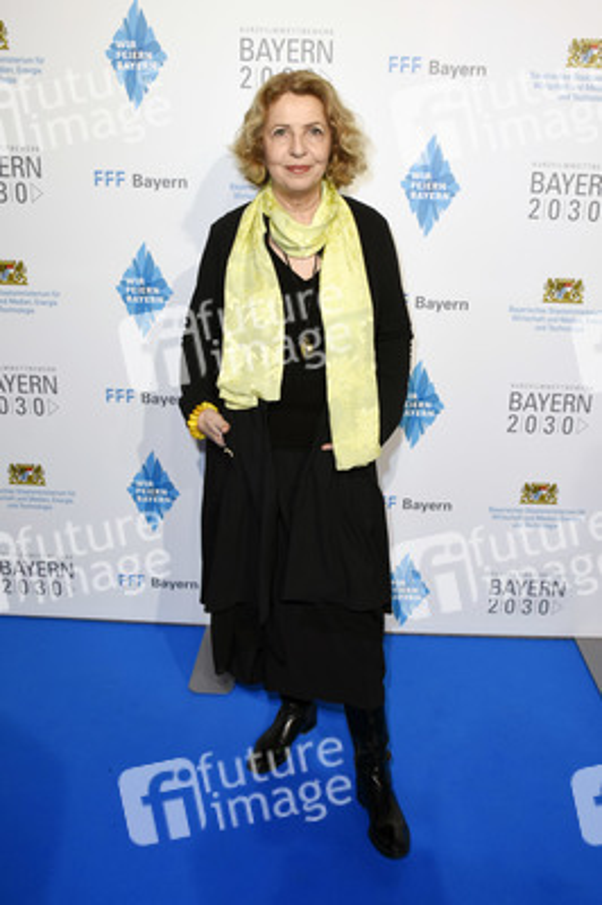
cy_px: 452
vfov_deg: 62.0
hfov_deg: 43.5
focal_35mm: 30
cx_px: 301
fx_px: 754
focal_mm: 20
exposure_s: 1/80
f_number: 6.3
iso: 640
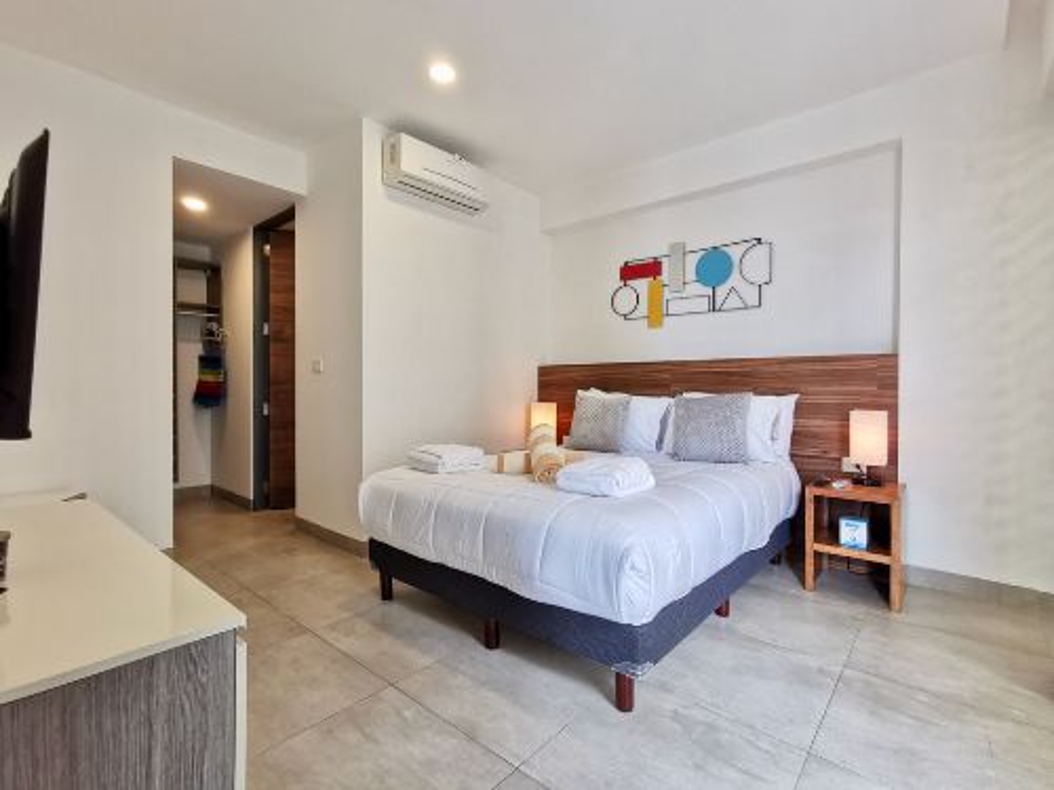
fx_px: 487
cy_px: 395
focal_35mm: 16
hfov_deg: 94.5
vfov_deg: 78.1
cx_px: 527
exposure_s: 1/60
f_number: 2.2
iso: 200
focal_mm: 2.35
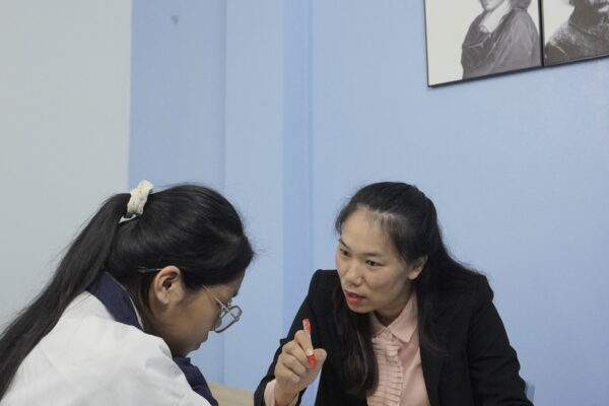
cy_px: 203
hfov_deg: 59.5
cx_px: 304
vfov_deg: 41.7
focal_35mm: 32
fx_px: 533
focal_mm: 21
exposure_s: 1/160
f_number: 4
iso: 2500
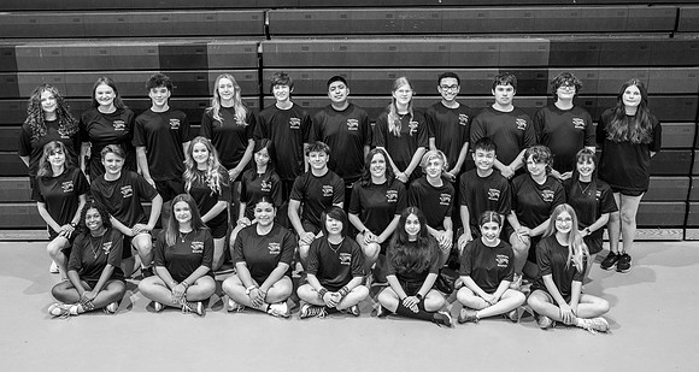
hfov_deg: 52.9
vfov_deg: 29.7
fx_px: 702
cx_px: 324
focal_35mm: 38
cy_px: 154
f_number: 3.2
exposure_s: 1/125
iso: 2000
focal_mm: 30.5
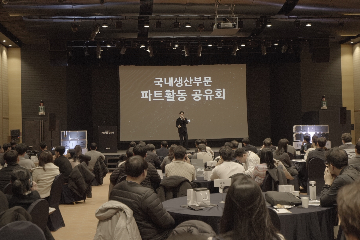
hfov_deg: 38.2
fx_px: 520
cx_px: 180
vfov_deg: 26.0
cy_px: 120
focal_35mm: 52
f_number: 4
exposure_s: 1/125
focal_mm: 35
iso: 5000
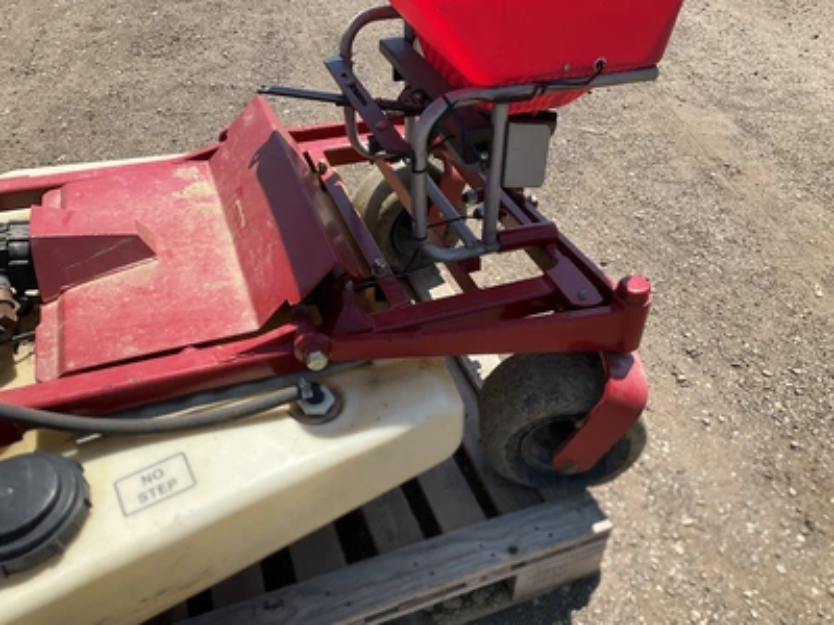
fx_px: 699
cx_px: 417
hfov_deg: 61.7
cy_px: 312
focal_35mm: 29
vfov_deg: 48.2
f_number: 1.8
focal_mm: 3
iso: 25
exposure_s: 1/1311
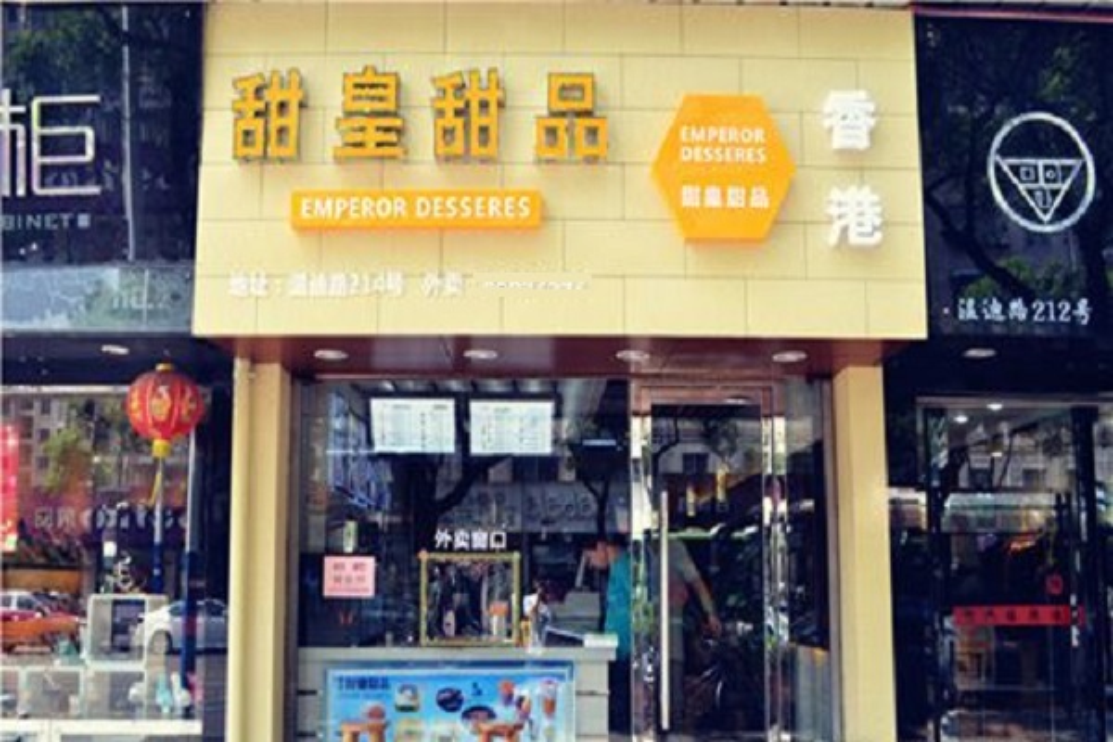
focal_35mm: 30
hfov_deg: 61.9
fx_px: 927
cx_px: 556
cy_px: 371
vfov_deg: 43.6
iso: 100
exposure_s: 1/80
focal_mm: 20
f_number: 5.6
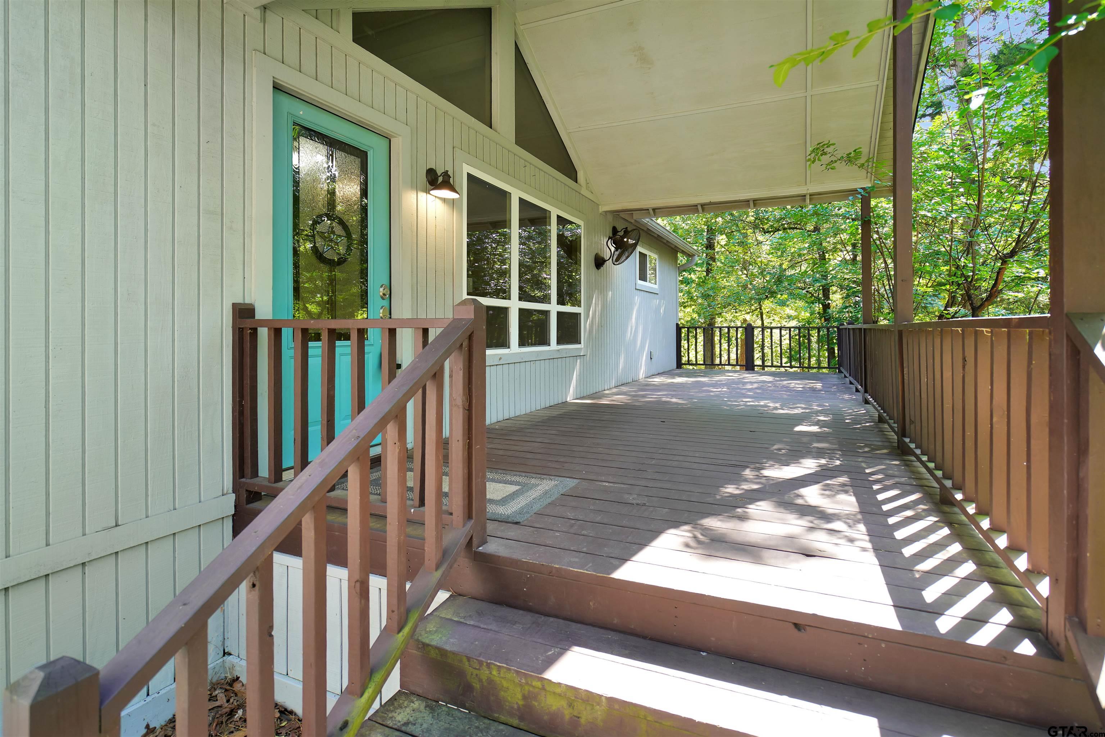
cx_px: 552
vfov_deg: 73.8
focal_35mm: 16
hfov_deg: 96.7
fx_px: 491
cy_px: 368
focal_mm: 16
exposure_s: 1/60
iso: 125
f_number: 4
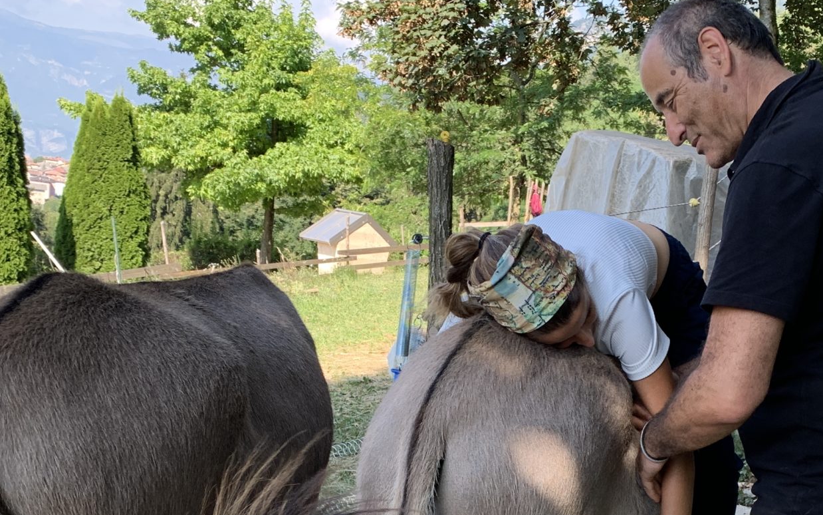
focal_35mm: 57
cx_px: 553
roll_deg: -8.5
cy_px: 525
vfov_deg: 21.9
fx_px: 1279
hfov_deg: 35.3
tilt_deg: -13.9
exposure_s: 1/235
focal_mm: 4.25
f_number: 1.8
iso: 25
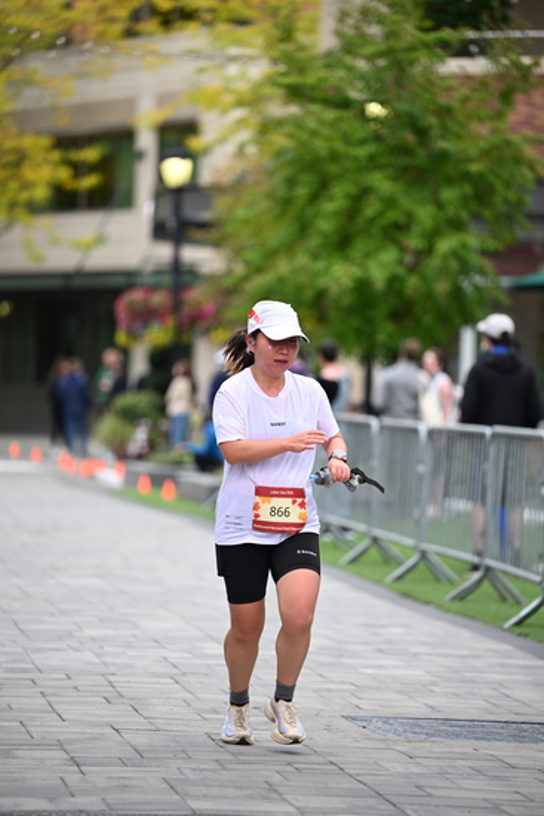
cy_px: 408
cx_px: 272
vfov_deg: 12.4
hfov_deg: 8.3
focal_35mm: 165
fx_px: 3737
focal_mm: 165
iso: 640
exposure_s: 1/2000
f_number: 2.8
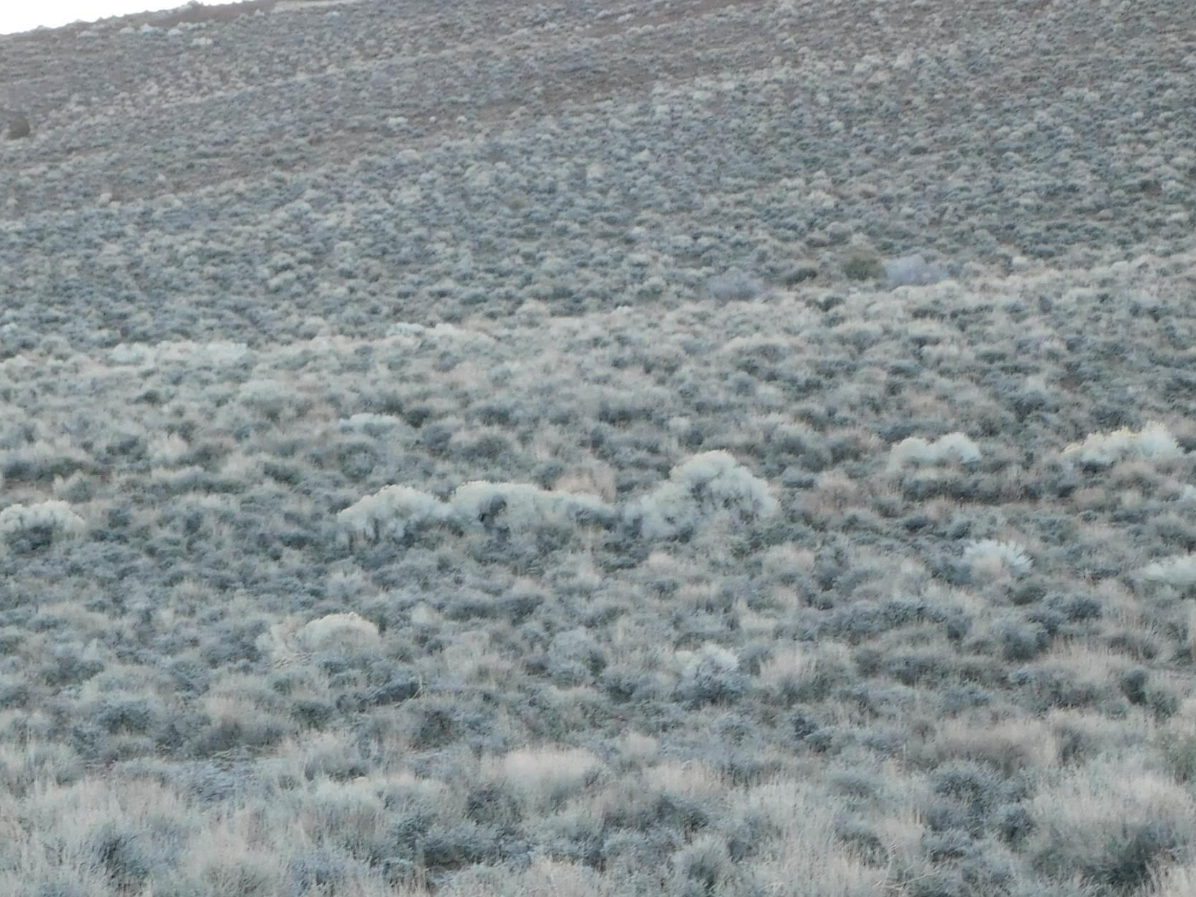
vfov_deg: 8.8
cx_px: 143
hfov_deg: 11.7
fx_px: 5804
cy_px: 518
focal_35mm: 168
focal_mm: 16.1
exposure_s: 1/30
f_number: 4.5
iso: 125
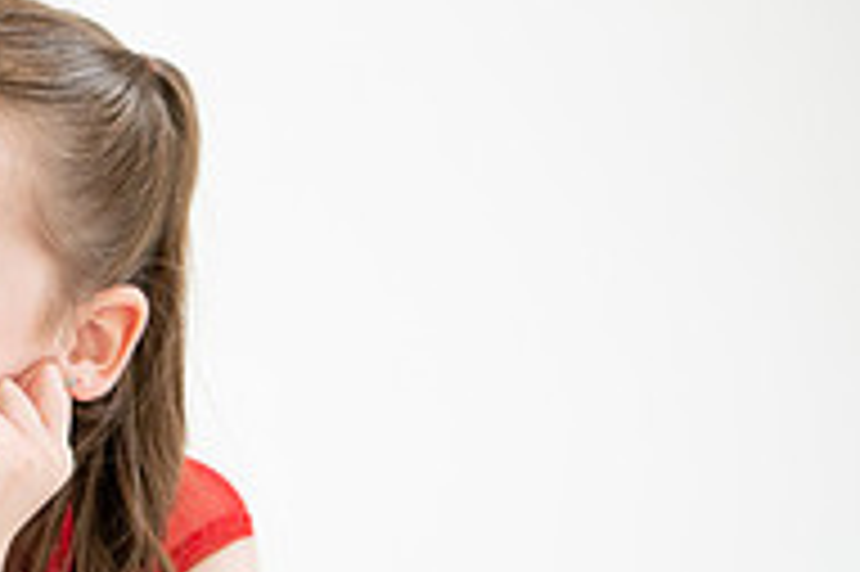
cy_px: 456
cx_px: -180
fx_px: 3986
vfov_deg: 8.2
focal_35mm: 167
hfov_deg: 12.0
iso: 1000
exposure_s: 1/200
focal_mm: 50
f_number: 3.5
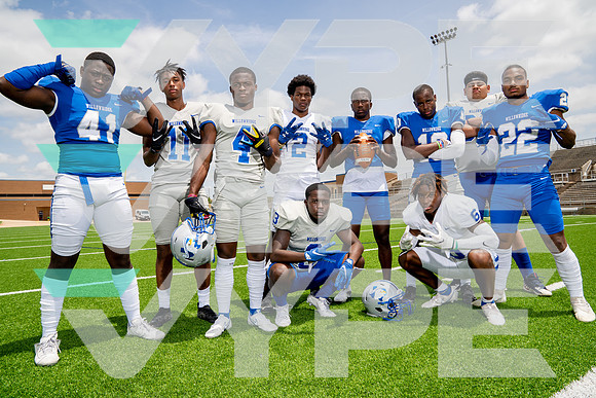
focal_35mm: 24
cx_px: 298
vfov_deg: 53.2
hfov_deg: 73.7
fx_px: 397
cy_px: 199
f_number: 8
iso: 100
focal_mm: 24
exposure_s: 1/250
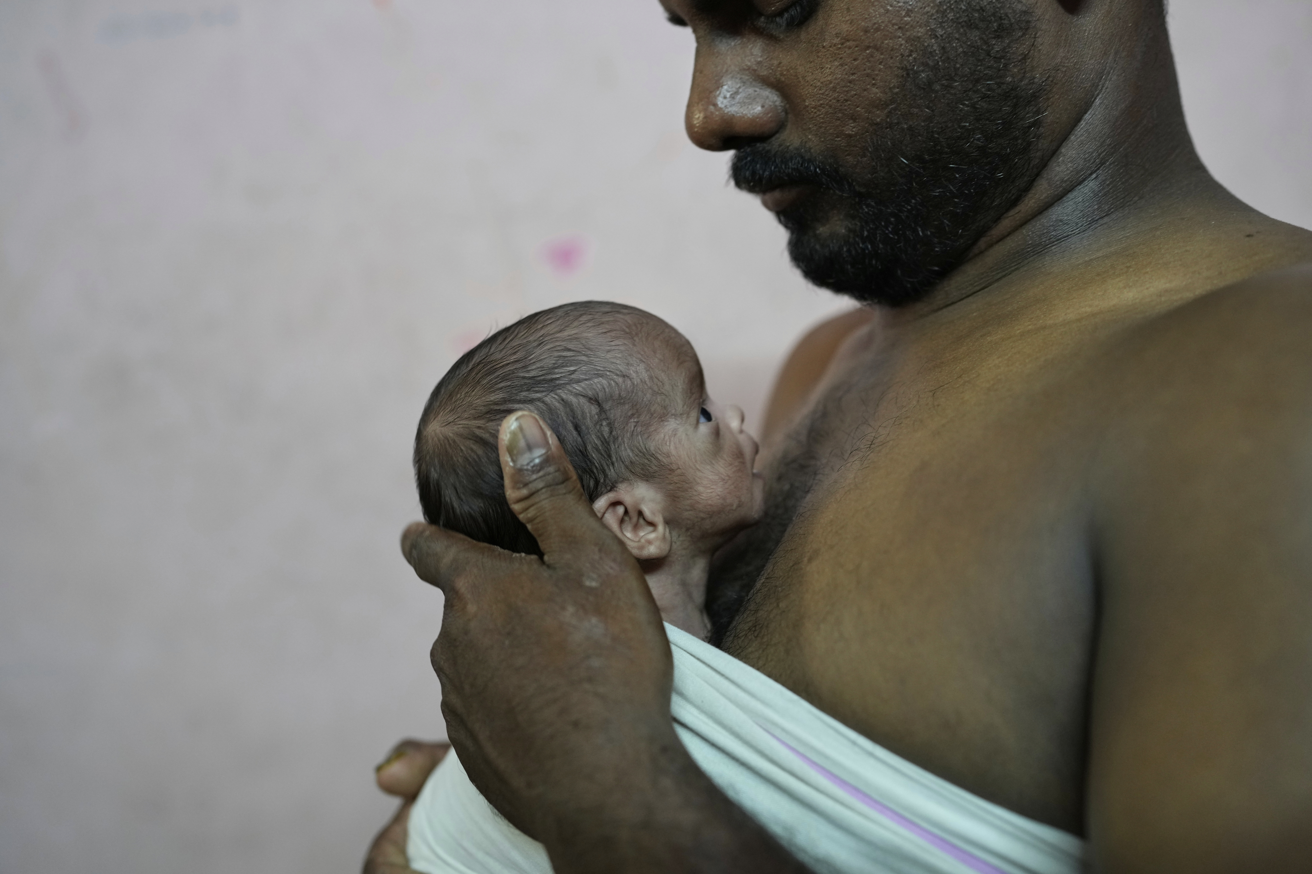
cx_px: 656
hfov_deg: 54.4
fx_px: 1275
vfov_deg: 37.9
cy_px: 437
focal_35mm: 35
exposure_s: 1/50
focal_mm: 35
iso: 1600
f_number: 2.5
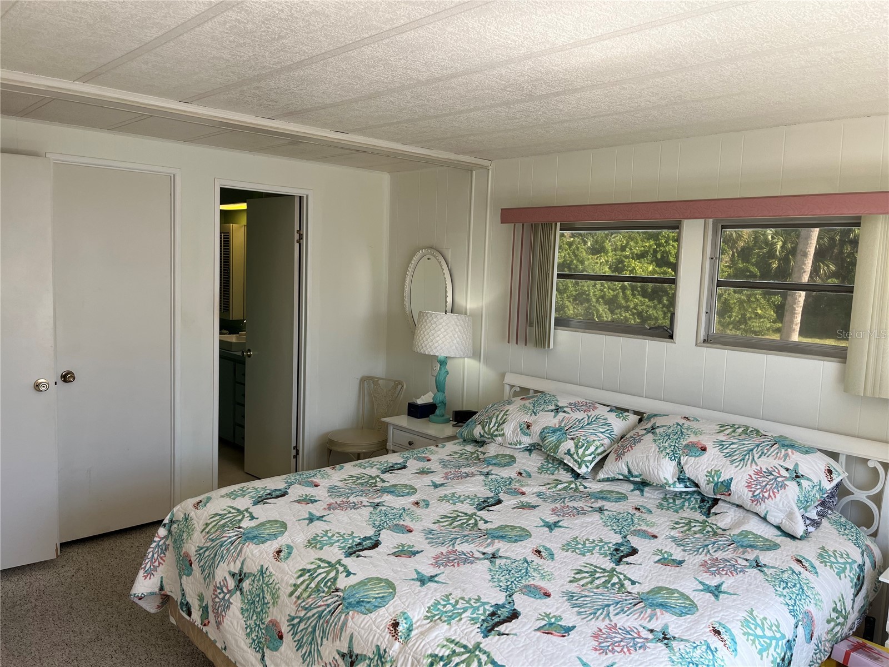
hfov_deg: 67.3
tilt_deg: -5.1
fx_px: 668
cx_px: 444
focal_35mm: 26
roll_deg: -2.1
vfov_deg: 53.1
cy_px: 334
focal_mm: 5.1
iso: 50
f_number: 1.6
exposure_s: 1/364
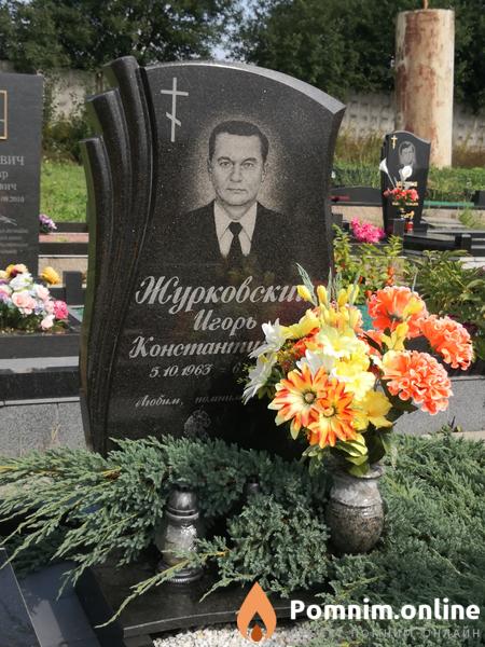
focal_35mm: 46
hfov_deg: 31.5
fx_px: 859
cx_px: 242
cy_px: 324
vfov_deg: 41.2
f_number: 1.6
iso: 50
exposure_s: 1/1802
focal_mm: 3.95
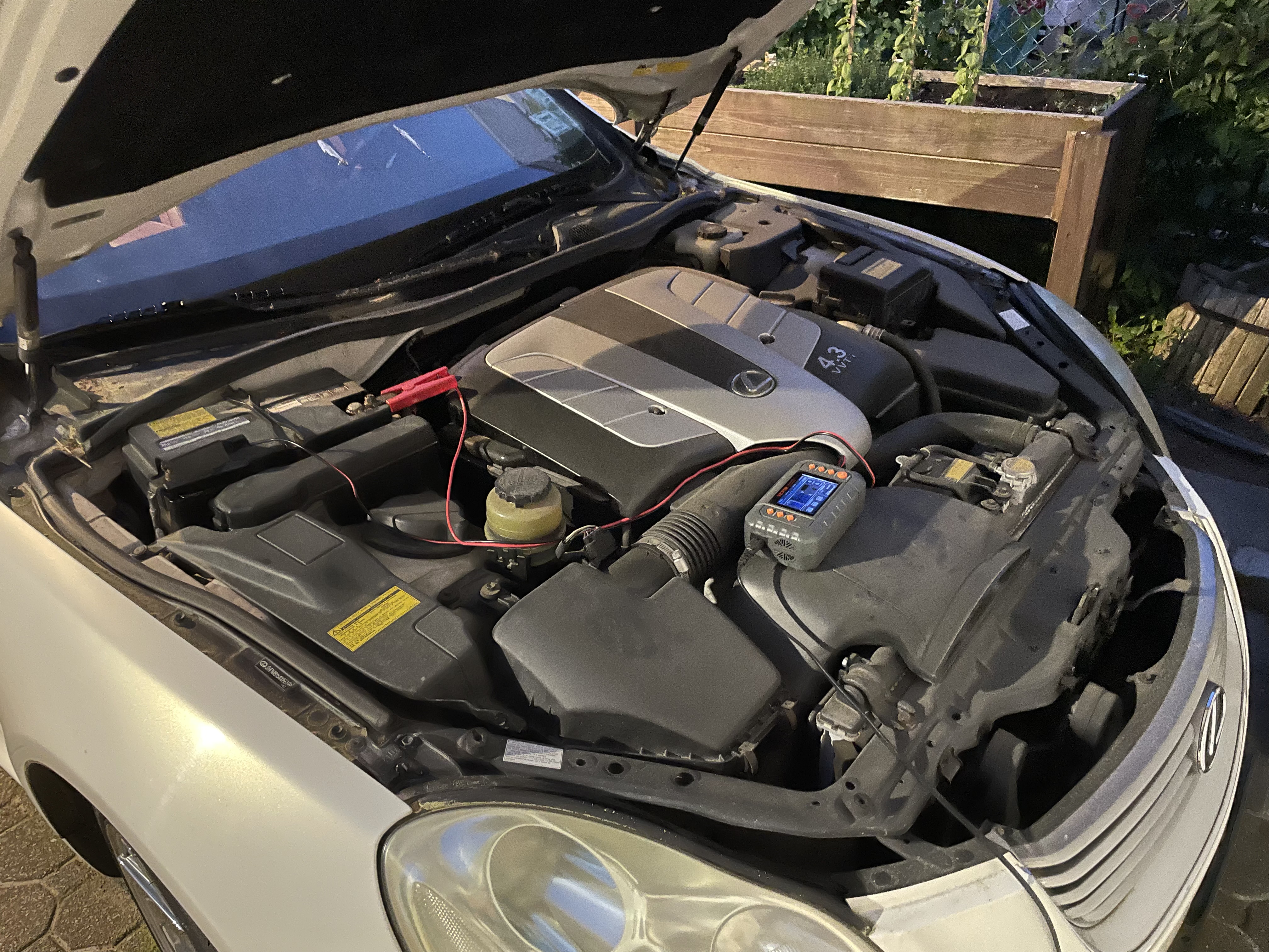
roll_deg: +1.8
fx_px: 953
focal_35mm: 26
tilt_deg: -30.7
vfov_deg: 53.1
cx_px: 634
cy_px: 476
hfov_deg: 67.3
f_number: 1.6
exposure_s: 1/10
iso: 500
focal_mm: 4.2
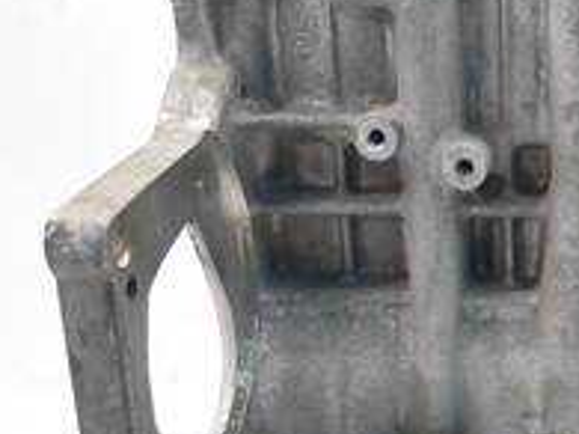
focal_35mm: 59
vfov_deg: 24.4
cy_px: 348
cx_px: 606
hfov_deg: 30.0
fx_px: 986
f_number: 3.5
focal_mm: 12
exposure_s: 1/60
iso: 1000
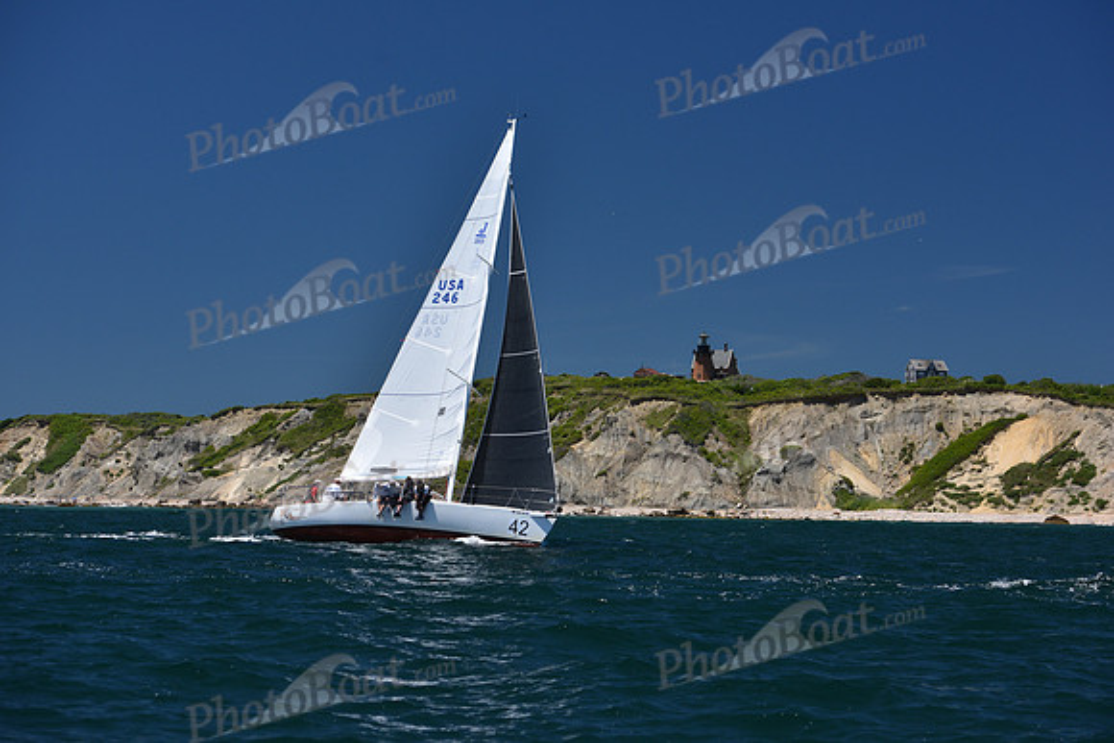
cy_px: 372
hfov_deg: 24.8
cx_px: 557
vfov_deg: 16.7
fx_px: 2538
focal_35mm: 82
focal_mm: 82
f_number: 6.3
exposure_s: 1/800
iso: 250
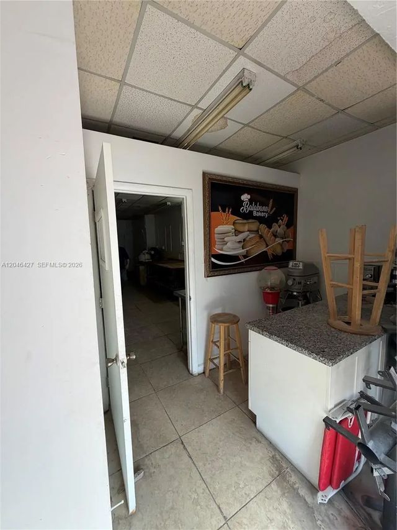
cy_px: 265
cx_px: 198
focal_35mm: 14
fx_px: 214
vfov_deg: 102.1
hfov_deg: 85.7
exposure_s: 1/121
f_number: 2.2
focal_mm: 2.22
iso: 160
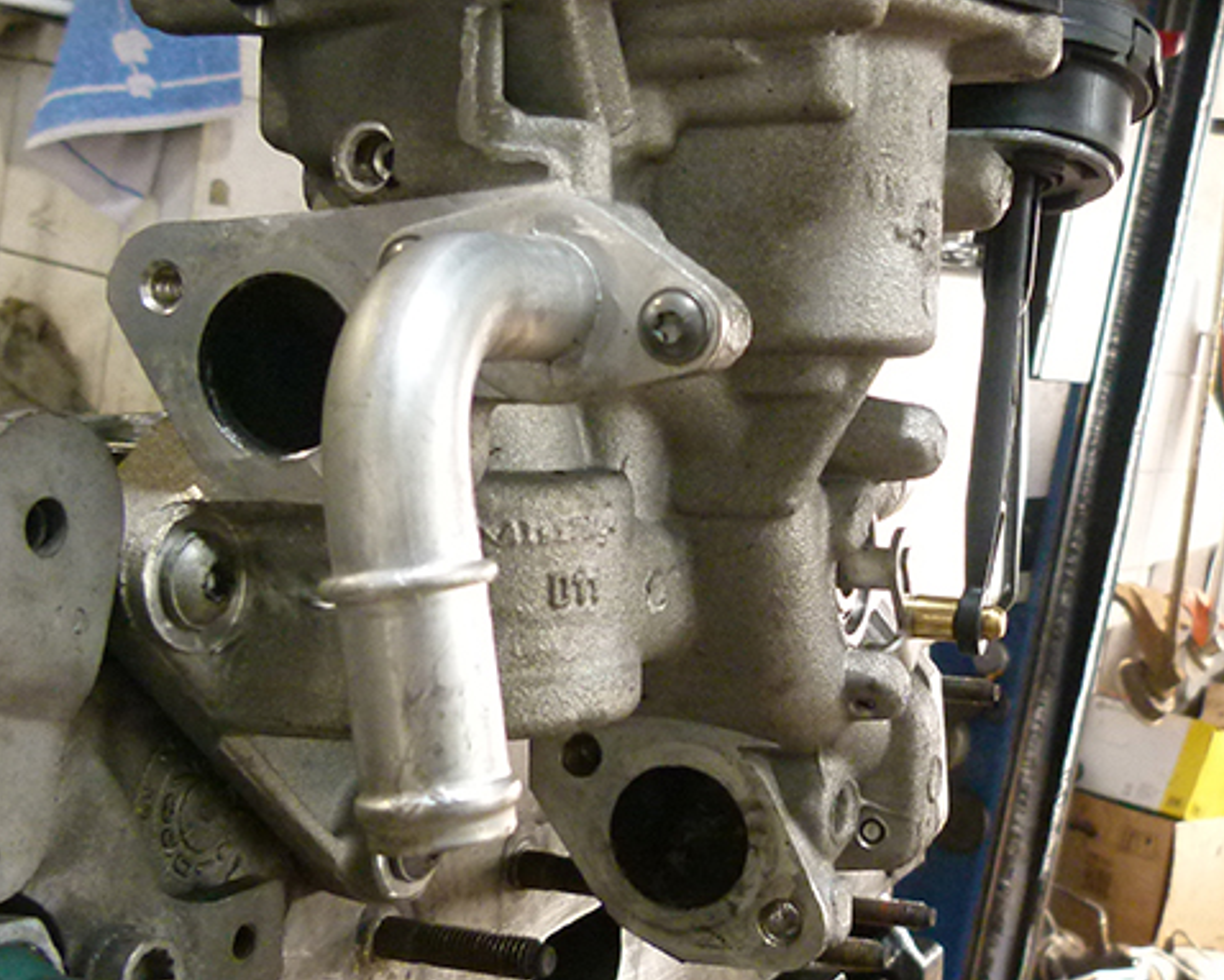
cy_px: 499
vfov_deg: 29.7
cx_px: 840
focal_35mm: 51
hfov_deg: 36.2
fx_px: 1849
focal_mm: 4.5
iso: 250
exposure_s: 1/60
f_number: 2.8
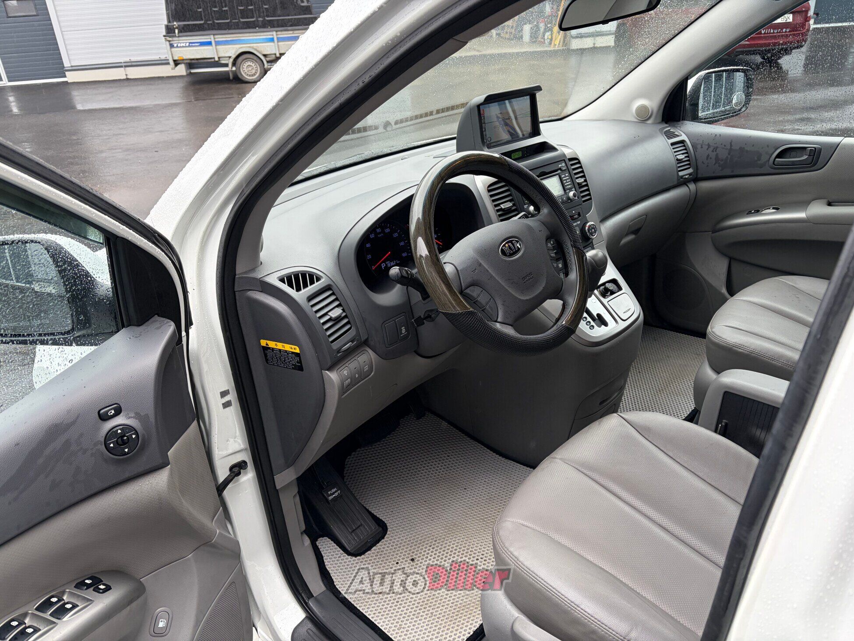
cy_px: 320
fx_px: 642
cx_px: 427
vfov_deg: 53.1
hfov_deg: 67.3
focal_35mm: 26
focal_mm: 5.96
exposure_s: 1/196
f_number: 1.6
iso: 80
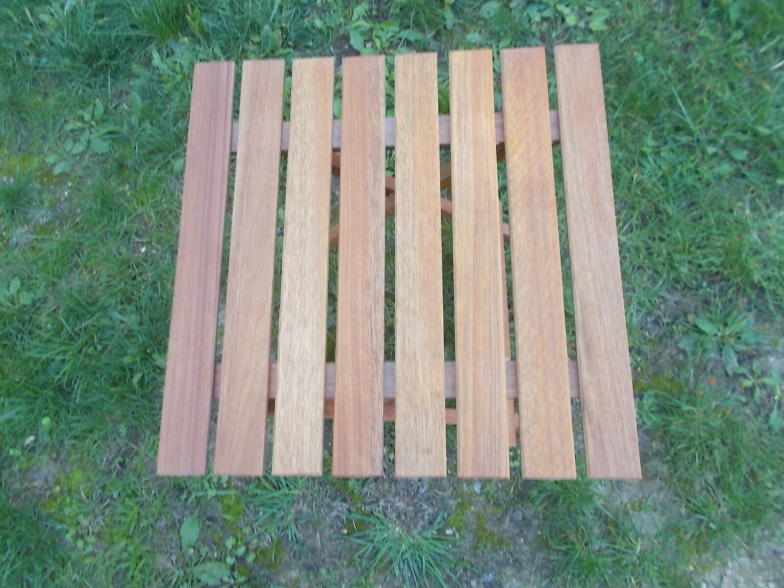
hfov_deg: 67.3
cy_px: 294
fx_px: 589
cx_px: 392
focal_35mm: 26
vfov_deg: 53.1
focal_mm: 4.6
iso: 100
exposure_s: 1/25
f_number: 3.2
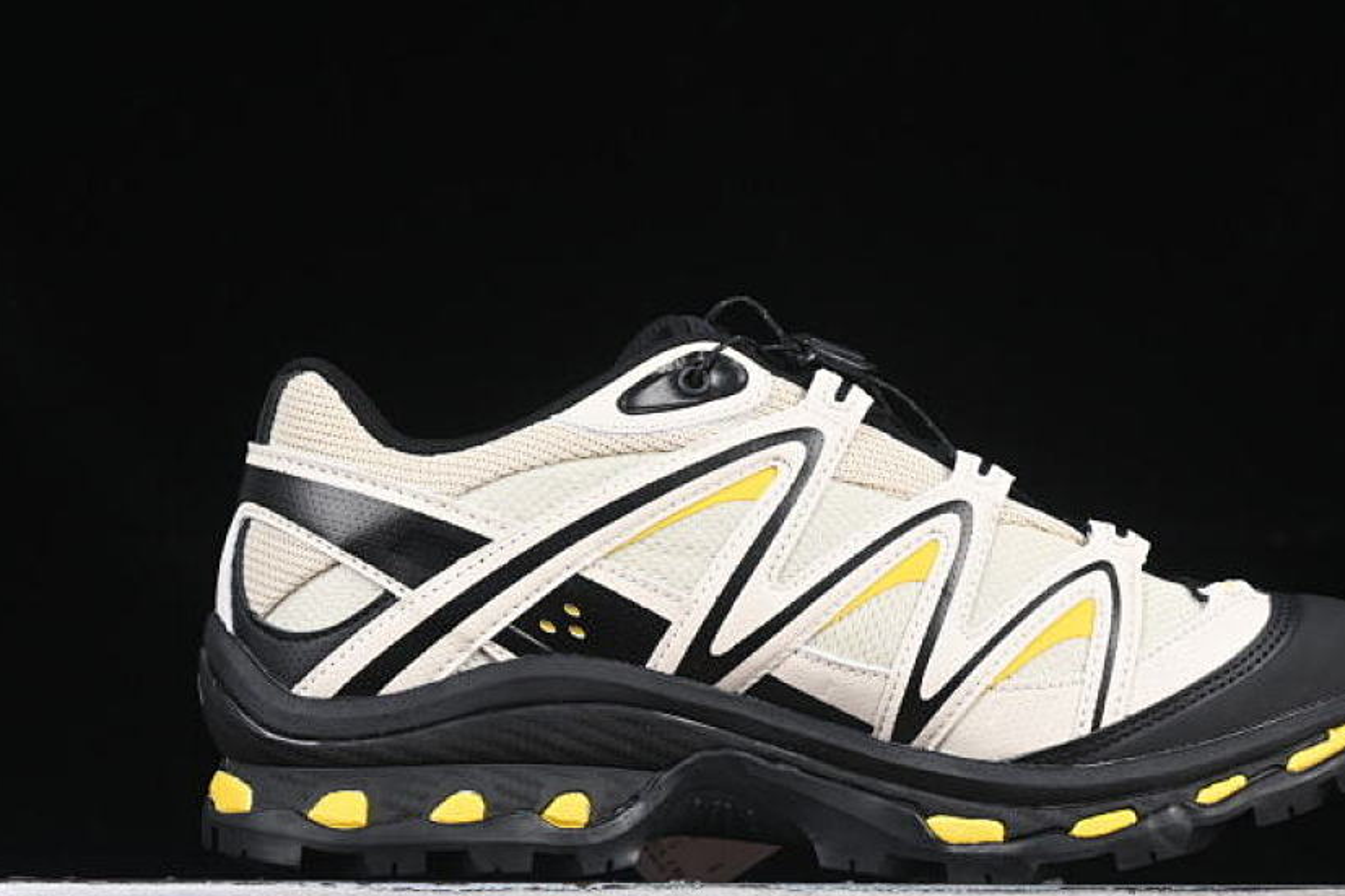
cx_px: 790
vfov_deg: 14.0
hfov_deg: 20.8
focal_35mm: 98
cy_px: 517
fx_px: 3660
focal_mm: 50
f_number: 7.1
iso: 160
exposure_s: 1/60
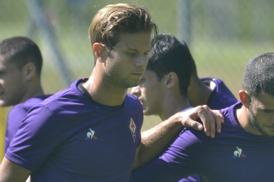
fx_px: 13211
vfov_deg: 0.8
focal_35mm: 1736
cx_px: 218
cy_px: 197
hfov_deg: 1.2
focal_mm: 500
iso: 320
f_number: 5.6
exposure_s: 1/500
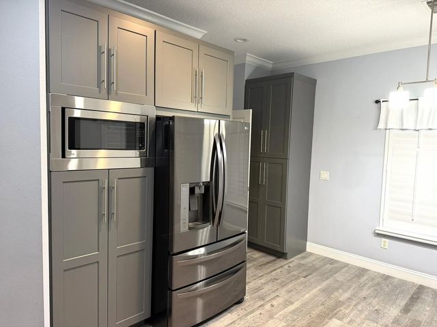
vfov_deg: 56.8
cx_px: 218
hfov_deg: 71.6
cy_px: 164
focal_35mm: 24
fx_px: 303
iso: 320
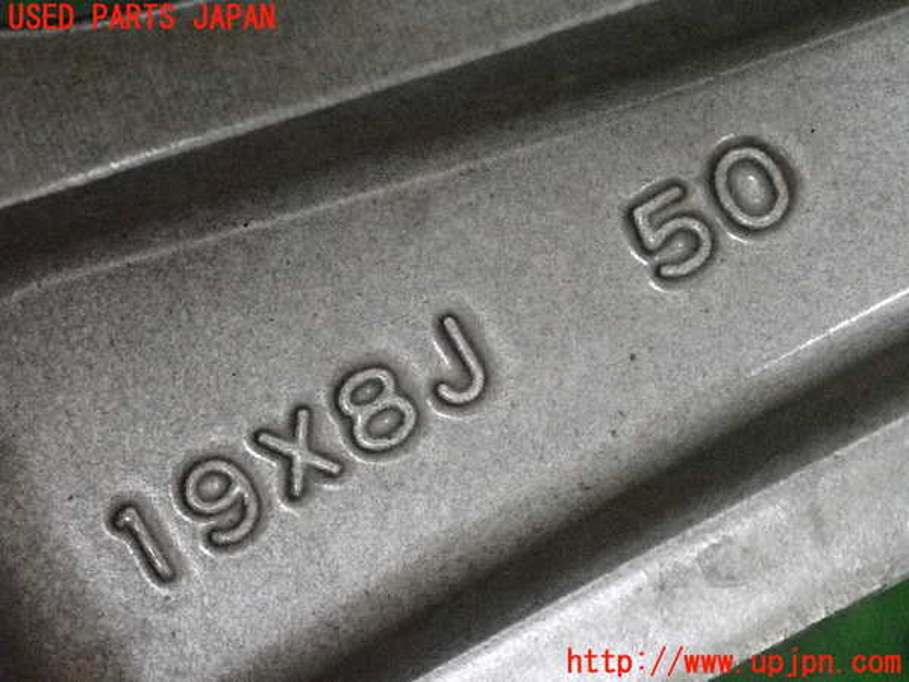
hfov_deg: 19.6
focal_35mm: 100
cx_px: 454
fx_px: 2626
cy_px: 341
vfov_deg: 14.8
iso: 8000
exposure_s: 1/125
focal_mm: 18
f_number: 4.9
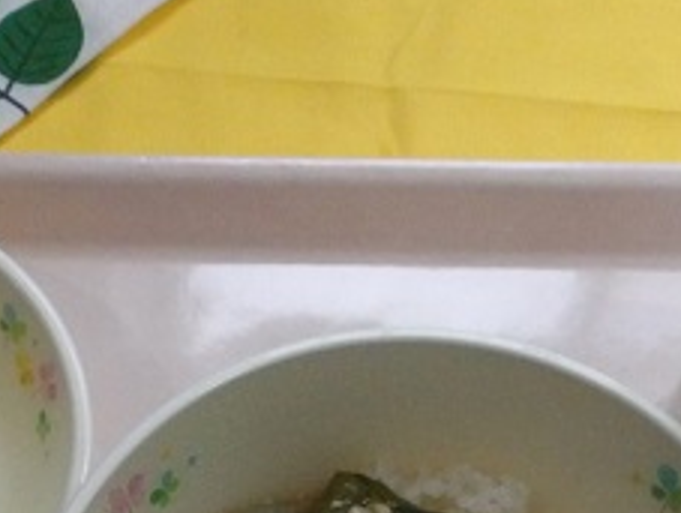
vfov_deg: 18.0
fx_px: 1498
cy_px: 684
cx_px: 273
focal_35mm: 76
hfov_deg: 25.6
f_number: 10.4
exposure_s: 1/60
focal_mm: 4.9
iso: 1013
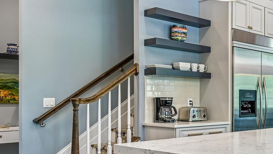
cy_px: 103
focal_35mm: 44
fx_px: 318
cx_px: 324
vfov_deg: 26.9
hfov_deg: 36.4
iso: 100
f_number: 8
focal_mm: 16
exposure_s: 1/2.5
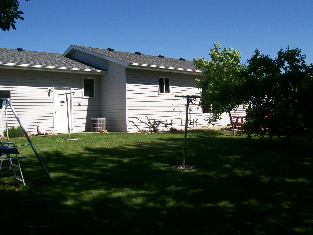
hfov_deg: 51.4
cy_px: 118
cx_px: 156
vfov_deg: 39.7
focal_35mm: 36
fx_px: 326
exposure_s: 1/718
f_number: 4.8
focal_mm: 6
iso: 80
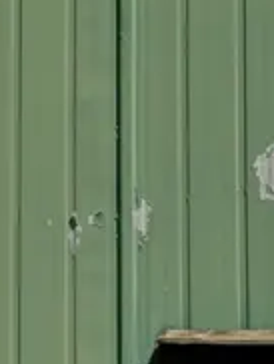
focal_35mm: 270
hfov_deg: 5.3
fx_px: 2843
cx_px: -478
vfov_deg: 7.3
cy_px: 232
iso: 64
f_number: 1.78
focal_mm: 6.76
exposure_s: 1/7092
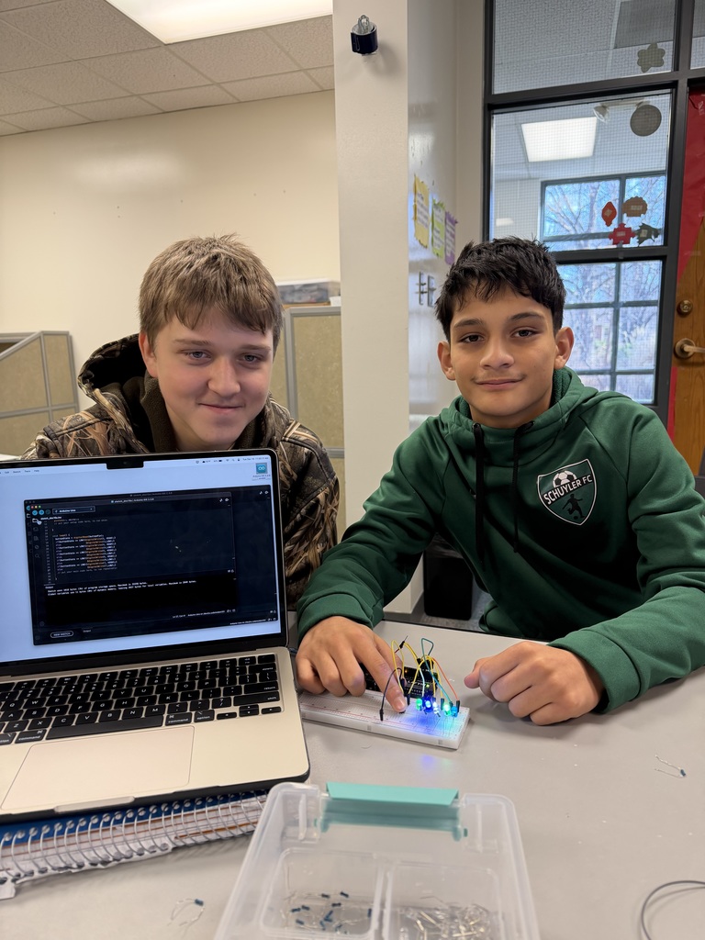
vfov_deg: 71.6
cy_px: 470
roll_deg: +1.4
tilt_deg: -10.4
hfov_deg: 56.8
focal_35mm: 24
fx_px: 652
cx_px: 352
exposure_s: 1/120
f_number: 1.78
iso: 160
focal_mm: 6.76
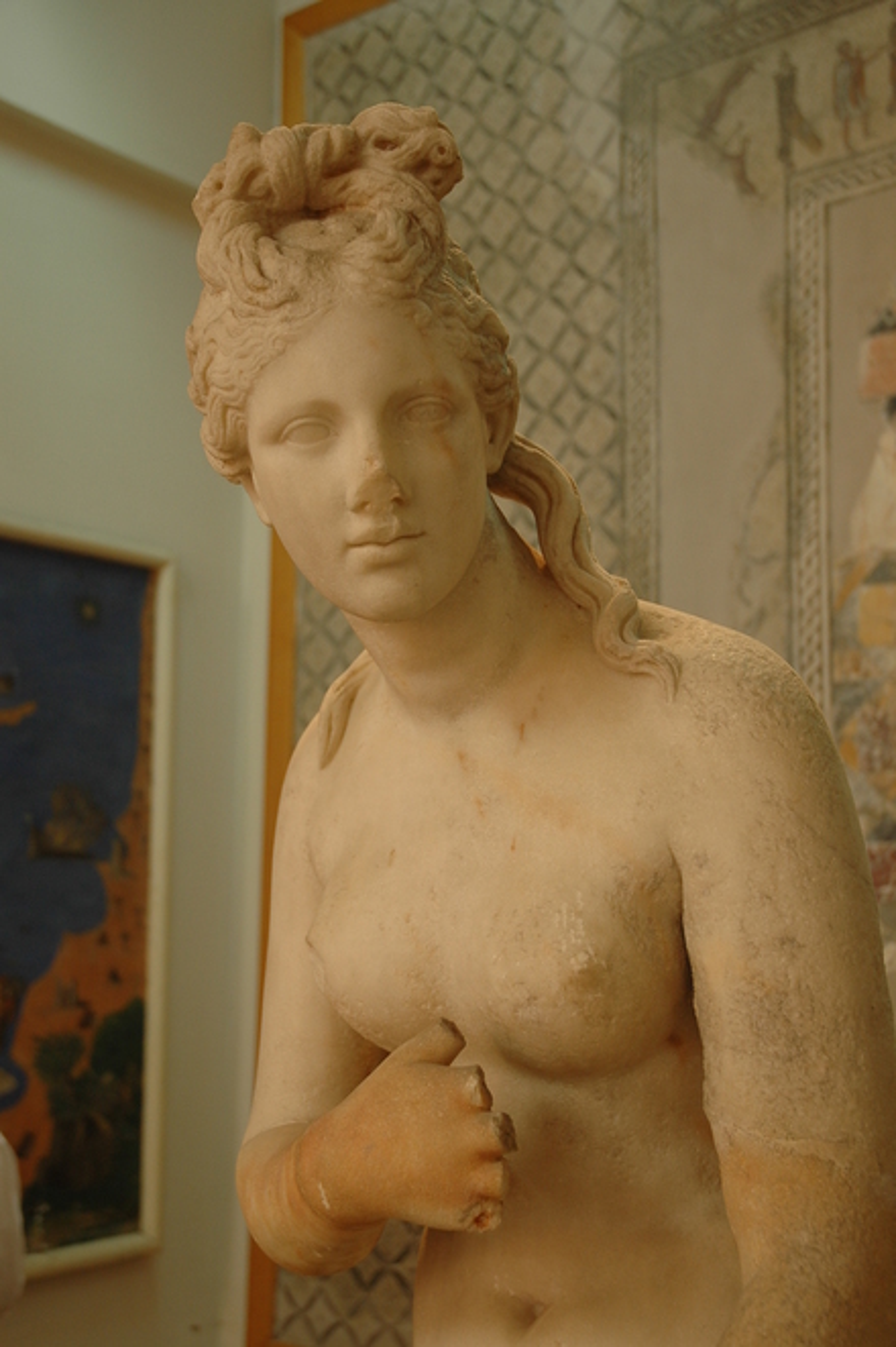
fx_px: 1738
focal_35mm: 46
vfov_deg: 42.3
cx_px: 448
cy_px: 674
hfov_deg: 28.9
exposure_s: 1/15
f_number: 4
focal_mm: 31
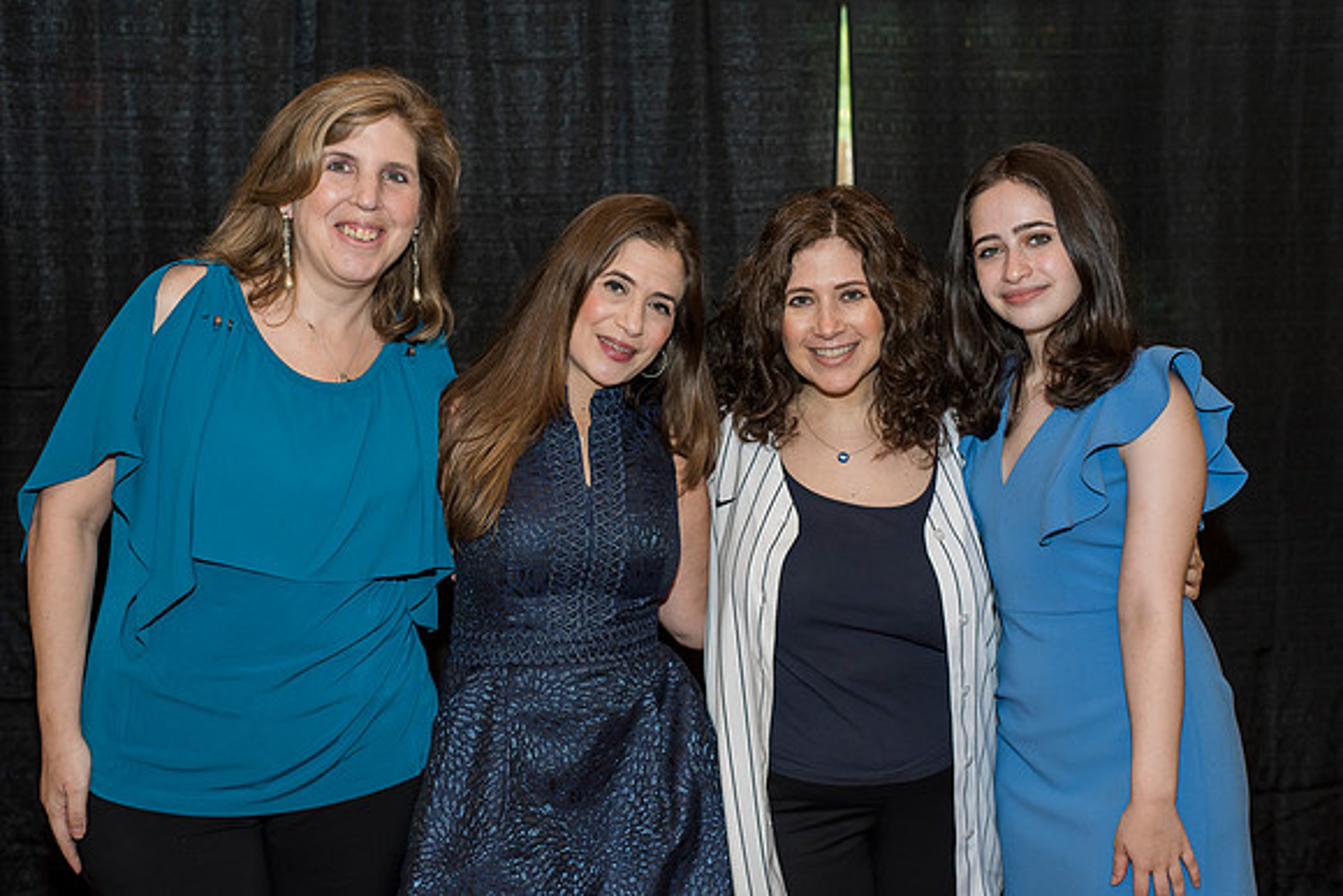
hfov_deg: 39.6
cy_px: 448
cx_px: 672
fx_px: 1866
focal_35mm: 50
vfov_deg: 27.0
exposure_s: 1/125
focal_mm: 50
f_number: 4
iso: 800
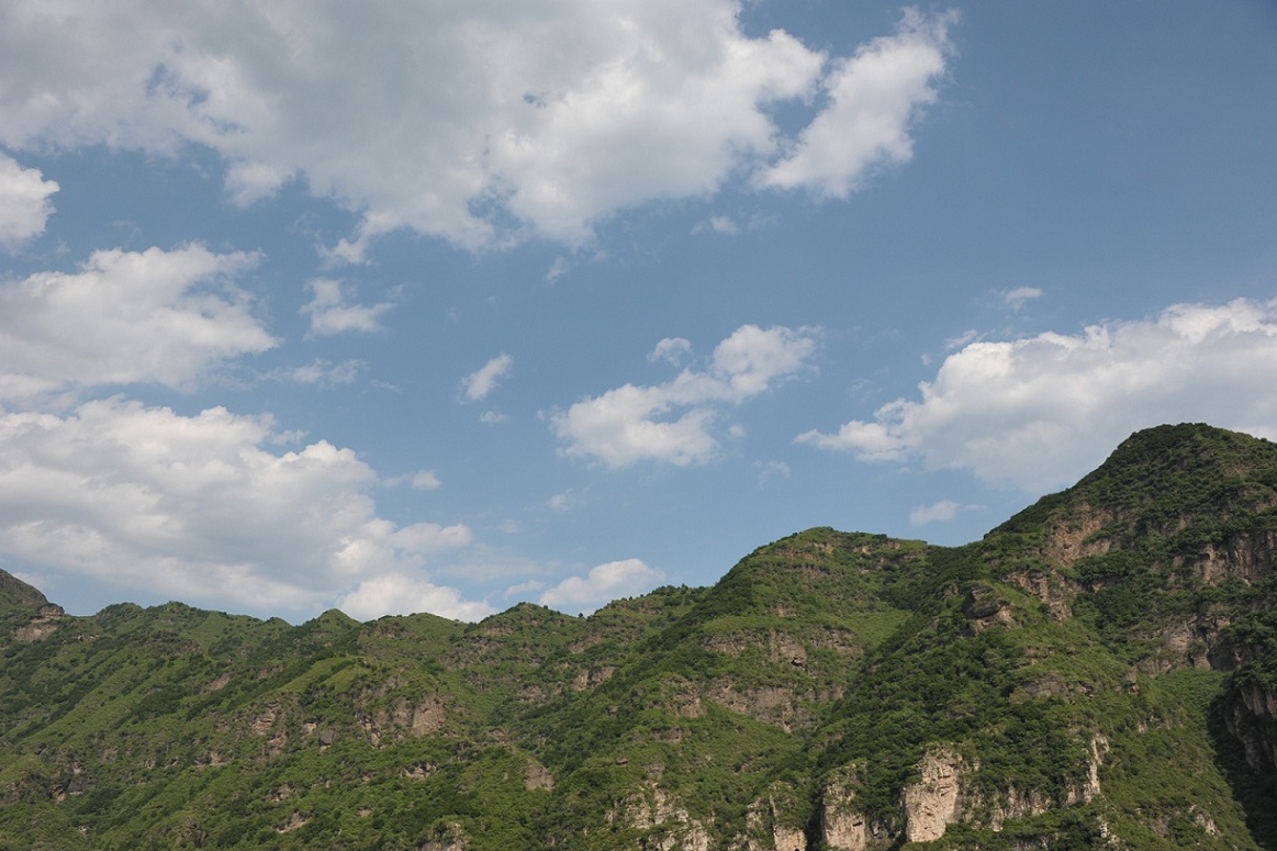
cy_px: 426
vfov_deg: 46.4
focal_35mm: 28
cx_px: 638
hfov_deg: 65.5
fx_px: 993
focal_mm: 28
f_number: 8
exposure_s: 1/1250
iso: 500
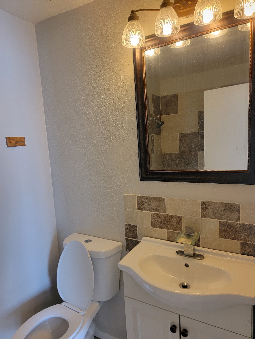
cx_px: 128
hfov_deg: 56.8
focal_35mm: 24
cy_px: 170
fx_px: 236
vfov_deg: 71.6
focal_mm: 6.7
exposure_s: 1/60
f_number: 1.8
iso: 200
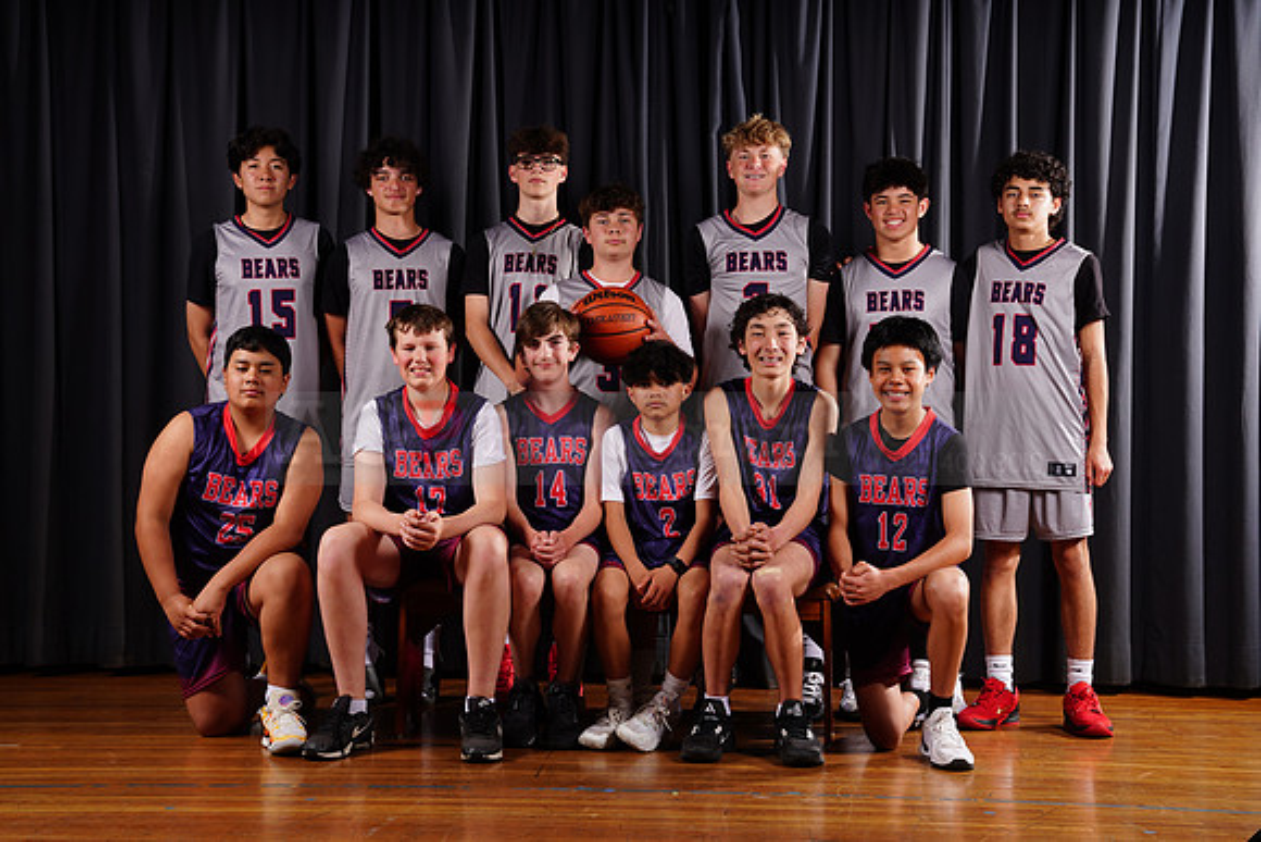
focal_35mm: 58
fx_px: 2032
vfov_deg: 23.4
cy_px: 421
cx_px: 630
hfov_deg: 34.5
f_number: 13
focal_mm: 58
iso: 200
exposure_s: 1/250
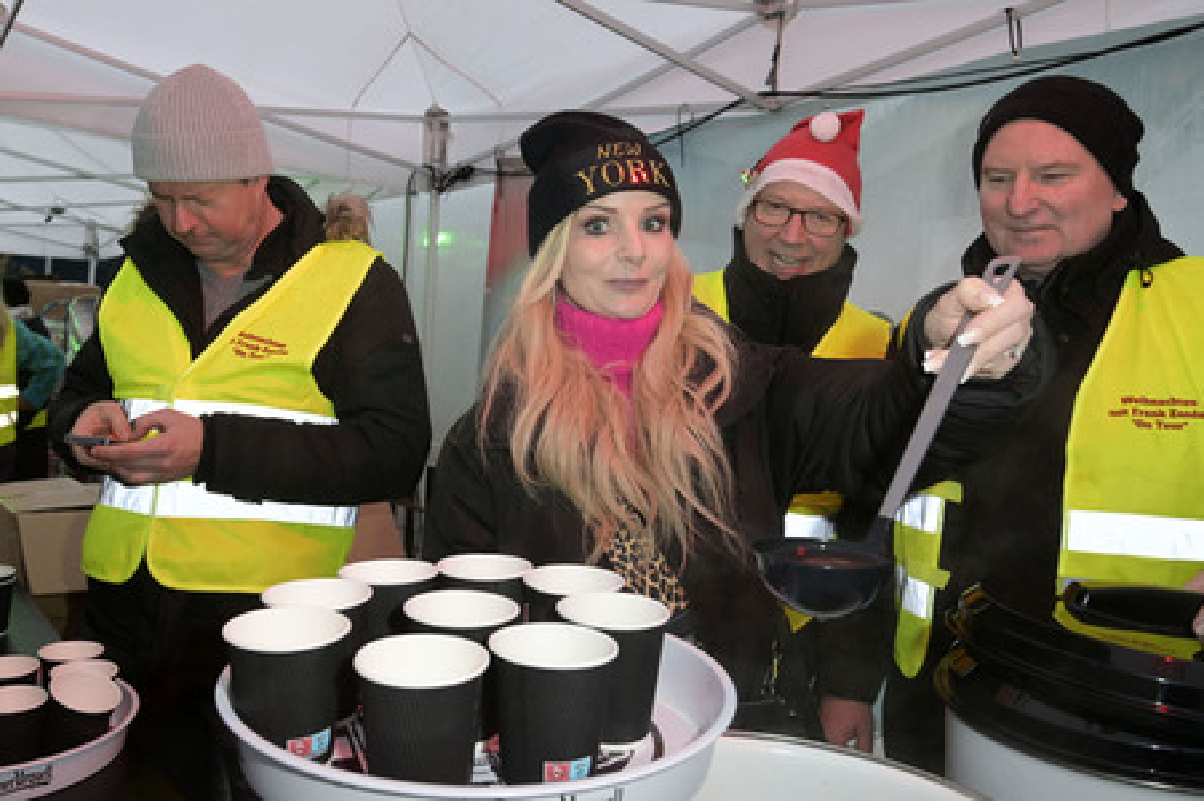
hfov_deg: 73.8
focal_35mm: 24
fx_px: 802
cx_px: 602
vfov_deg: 53.1
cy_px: 400
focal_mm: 24
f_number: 6.3
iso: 1600
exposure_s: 1/160
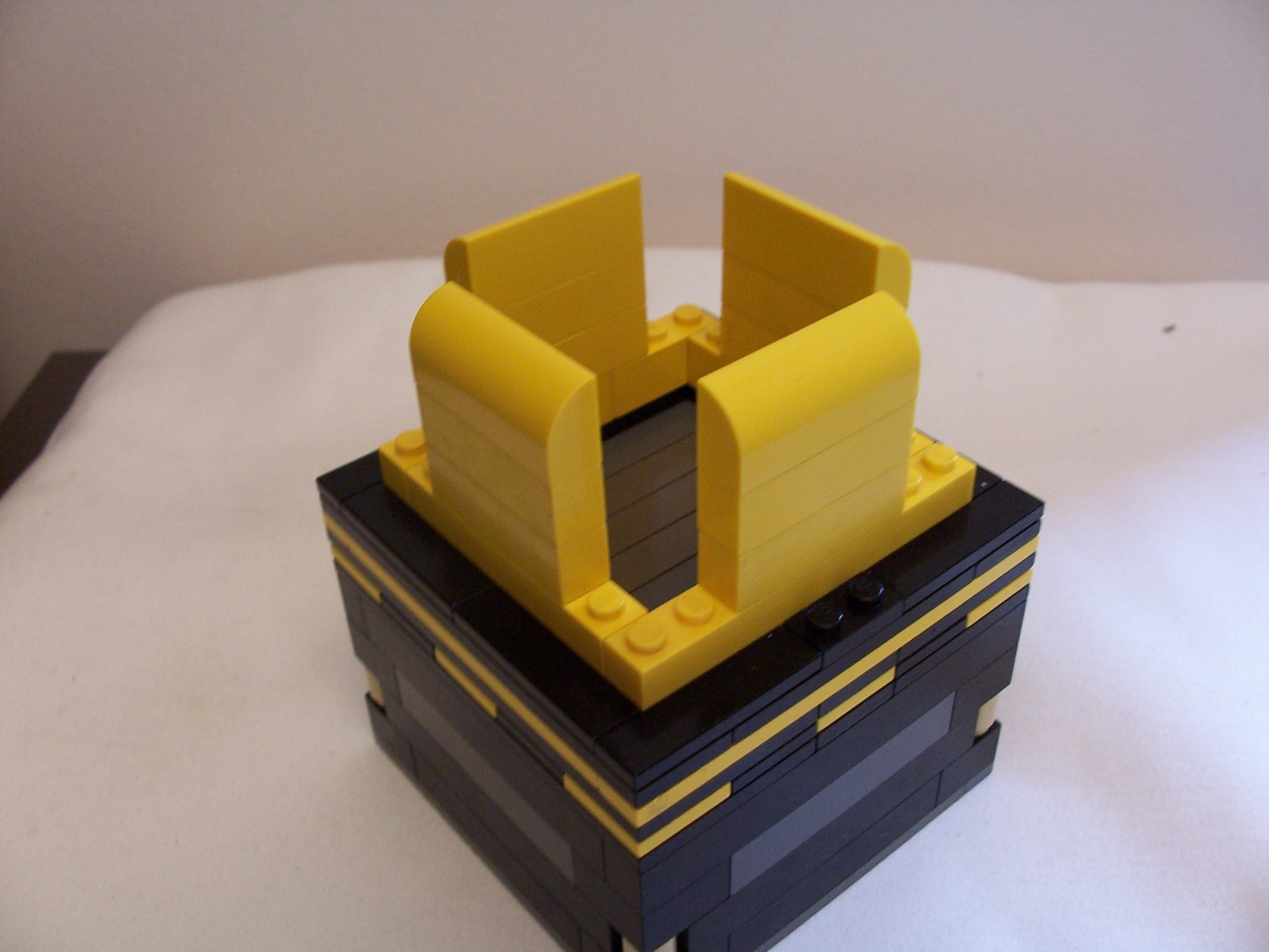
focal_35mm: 35
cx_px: 634
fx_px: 1283
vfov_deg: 40.7
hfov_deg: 52.6
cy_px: 476
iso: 140
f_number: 2.8
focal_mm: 6
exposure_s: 1/30
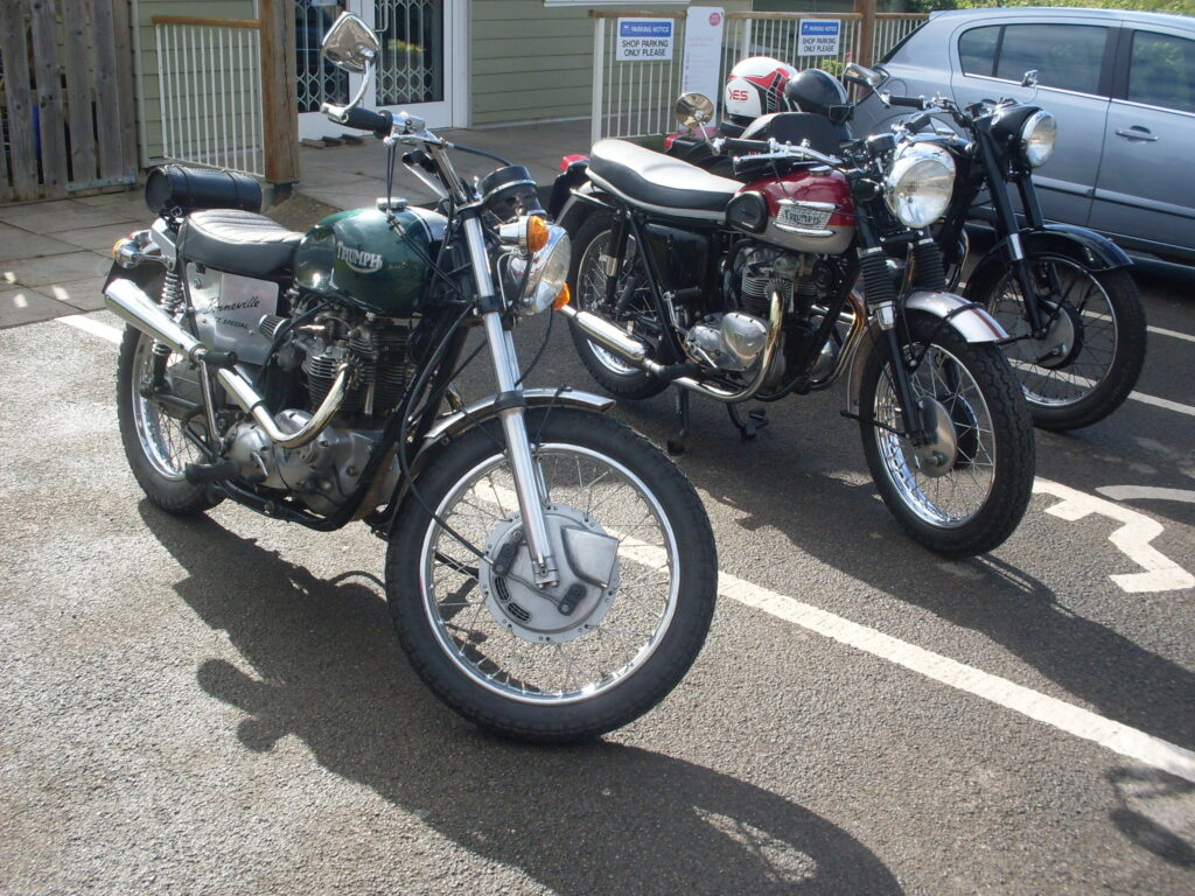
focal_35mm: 38
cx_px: 598
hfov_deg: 49.0
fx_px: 1312
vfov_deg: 37.7
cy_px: 448
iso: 80
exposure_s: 1/125
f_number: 8.4
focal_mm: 6.3
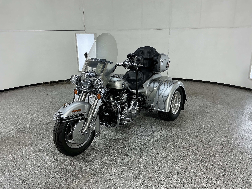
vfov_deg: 49.7
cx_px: 126
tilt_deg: -15.7
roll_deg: +0.7
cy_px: 94
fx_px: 204
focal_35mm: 28
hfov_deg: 63.4
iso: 20
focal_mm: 3
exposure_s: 1/100
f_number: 1.8
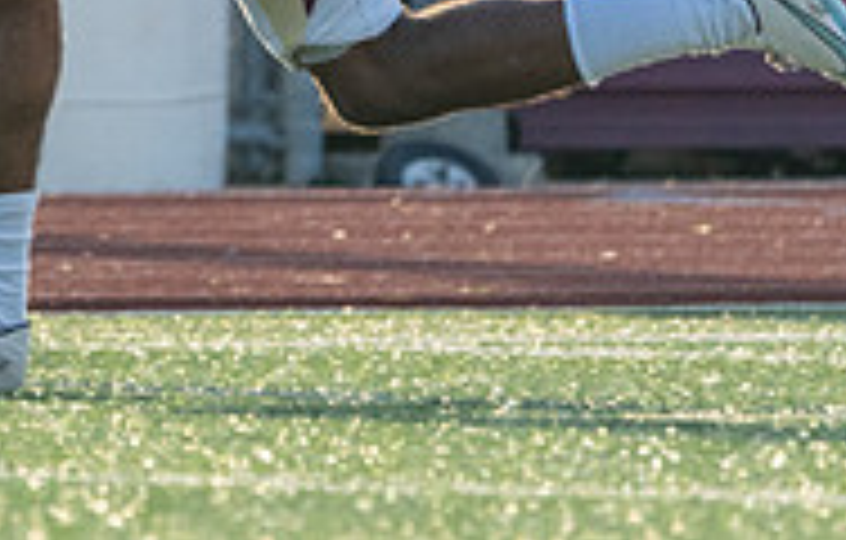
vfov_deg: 0.8
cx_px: -616
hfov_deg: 1.3
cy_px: -300
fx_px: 38689
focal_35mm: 1668
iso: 1600
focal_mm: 400
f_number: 8
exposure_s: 1/1250
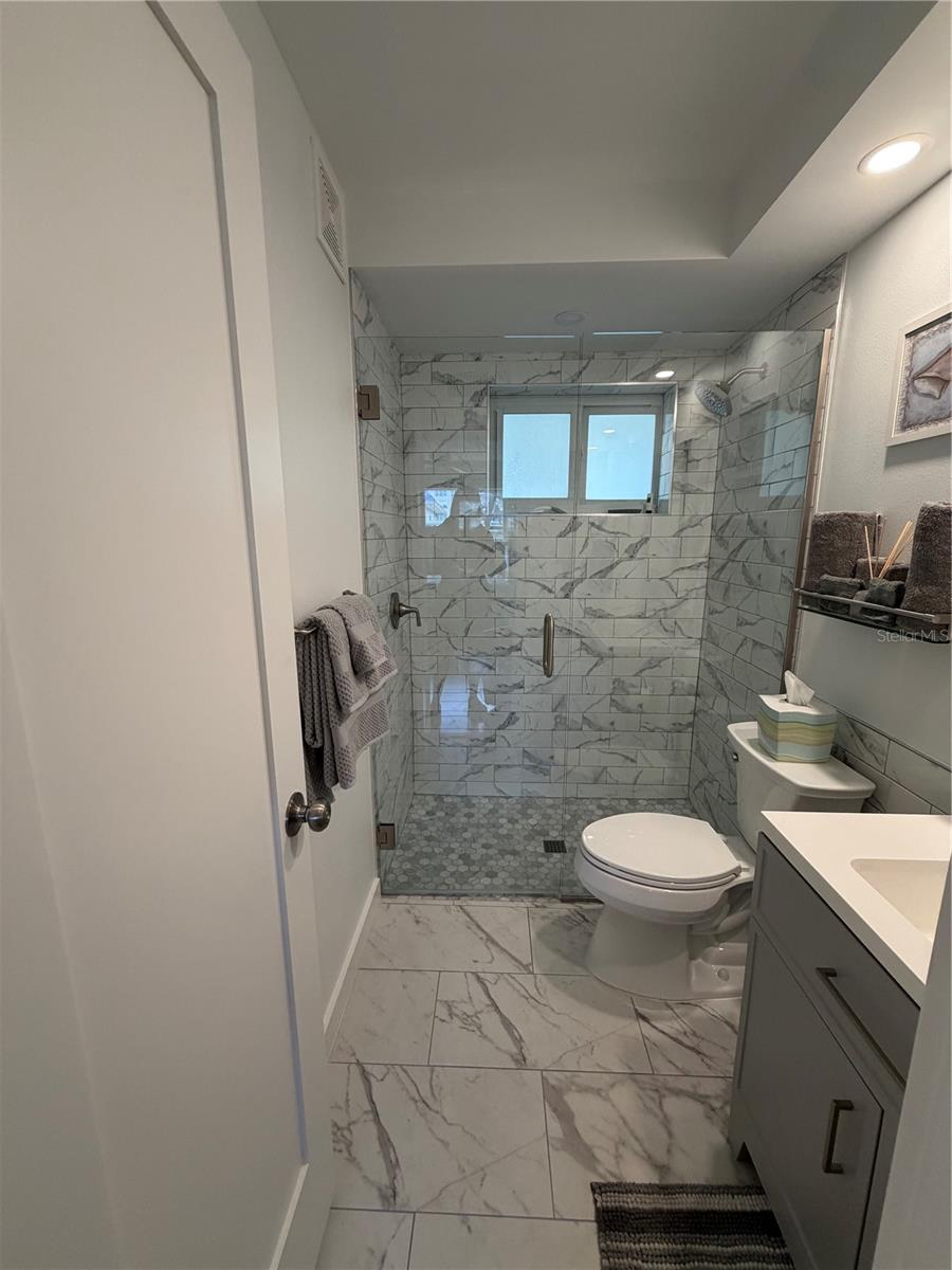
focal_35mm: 14
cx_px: 476
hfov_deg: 85.7
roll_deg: -0.7
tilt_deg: -11.2
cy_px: 635
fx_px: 513
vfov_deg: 102.1
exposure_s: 1/120
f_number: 2.2
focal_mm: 2.22
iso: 250
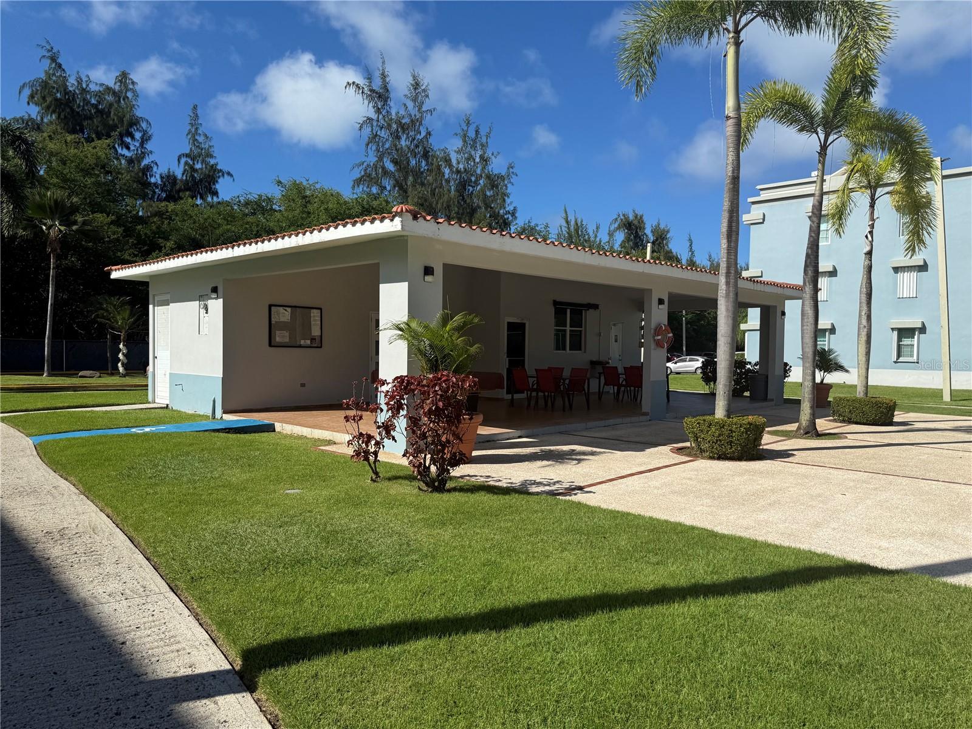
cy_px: 364
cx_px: 486
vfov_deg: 56.8
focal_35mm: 24
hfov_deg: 71.6
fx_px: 674
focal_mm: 6.76
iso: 80
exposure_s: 1/6173
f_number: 1.78
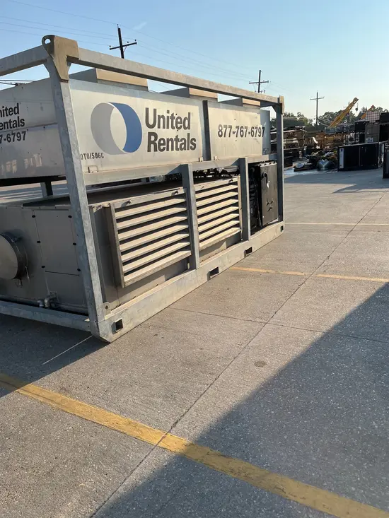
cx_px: 194
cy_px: 259
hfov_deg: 53.1
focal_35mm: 26
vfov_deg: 67.3
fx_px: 389
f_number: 1.6
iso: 50
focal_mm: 5.1
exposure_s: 1/3311
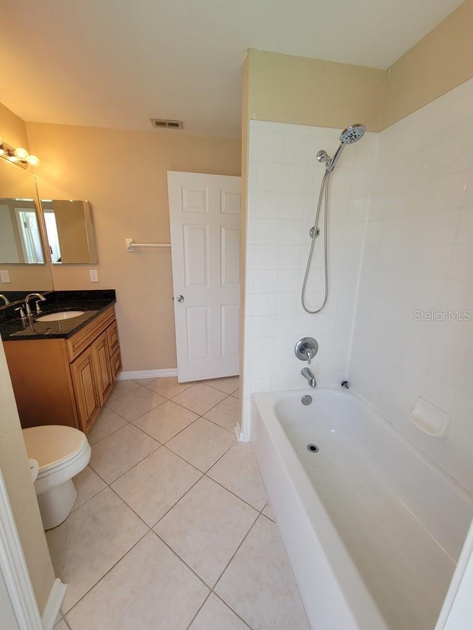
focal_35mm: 13
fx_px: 237
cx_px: 236
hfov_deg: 89.9
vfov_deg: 106.2
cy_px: 315
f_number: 2.2
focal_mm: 2.2
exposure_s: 1/60
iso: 80
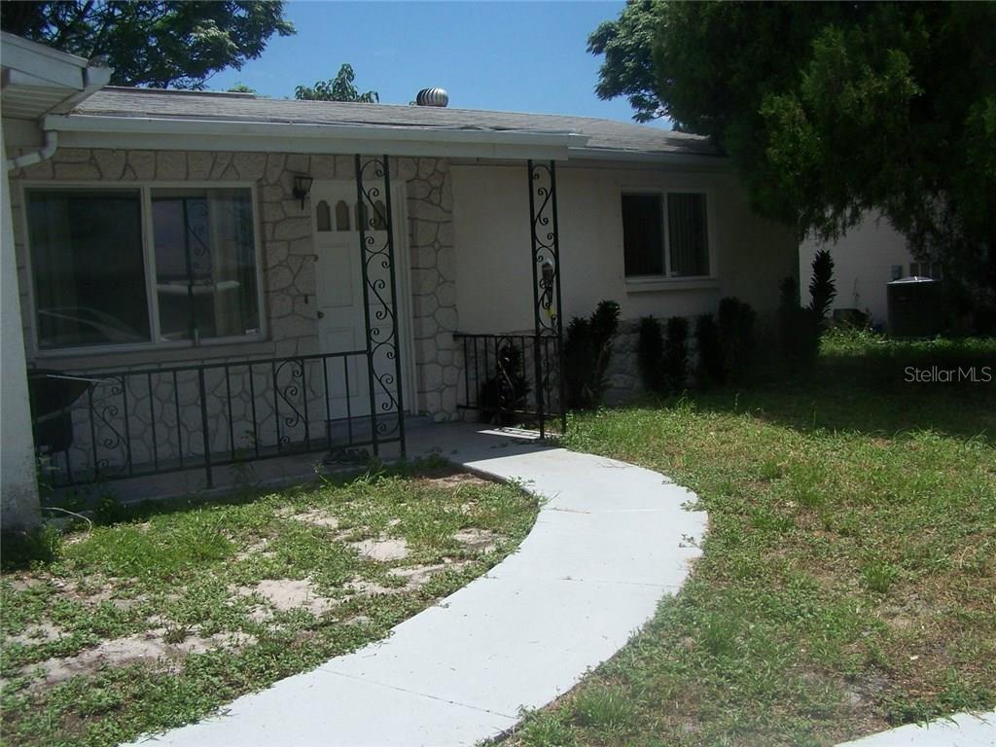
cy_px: 374
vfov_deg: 37.7
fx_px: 1093
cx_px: 498
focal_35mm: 38
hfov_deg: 49.0
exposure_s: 1/800
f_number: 5.6
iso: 80
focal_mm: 6.3
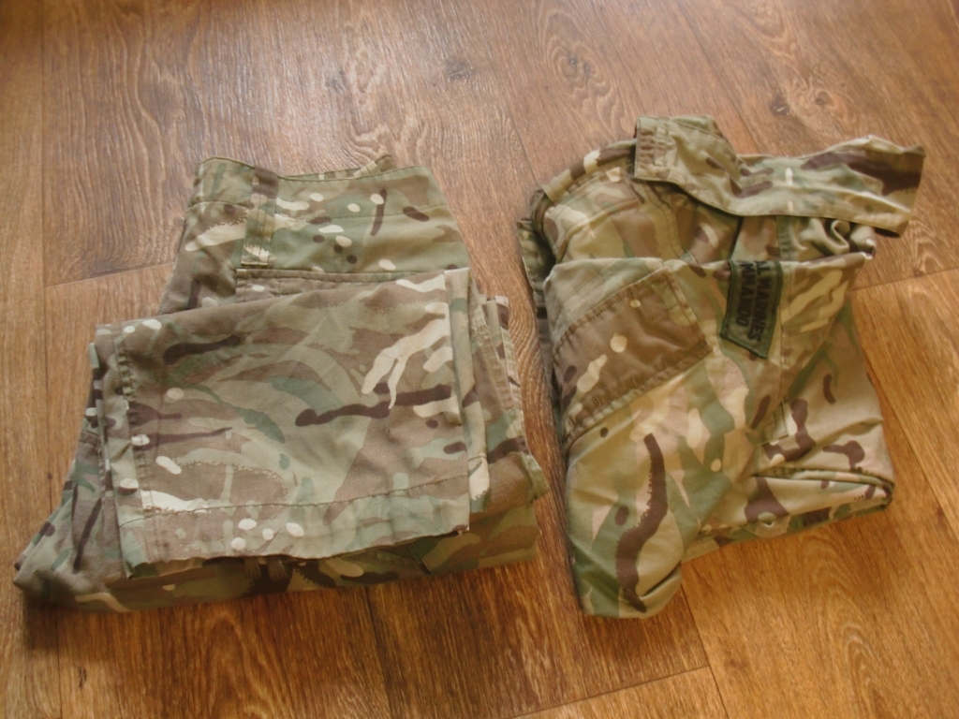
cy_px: 360
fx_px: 997
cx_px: 480
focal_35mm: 36
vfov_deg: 39.7
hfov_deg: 51.4
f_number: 2.8
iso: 200
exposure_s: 1/8
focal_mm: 6.3
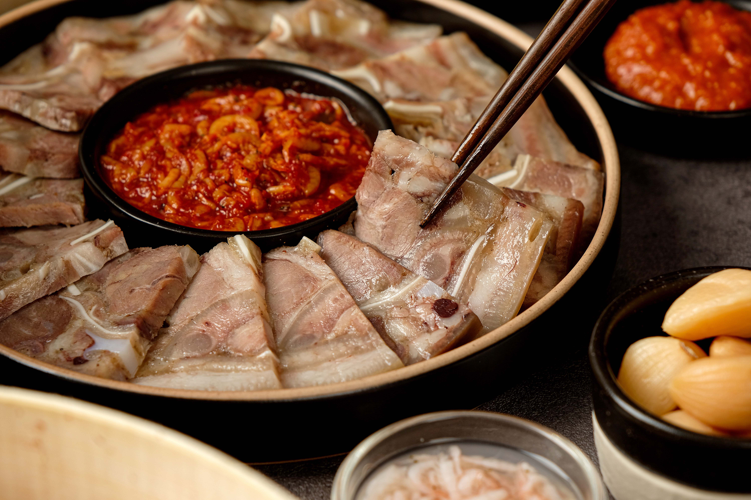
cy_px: 250
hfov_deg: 18.4
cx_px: 376
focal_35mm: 111
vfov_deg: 12.3
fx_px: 2315
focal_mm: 74.2
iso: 100
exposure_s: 1/125
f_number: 5
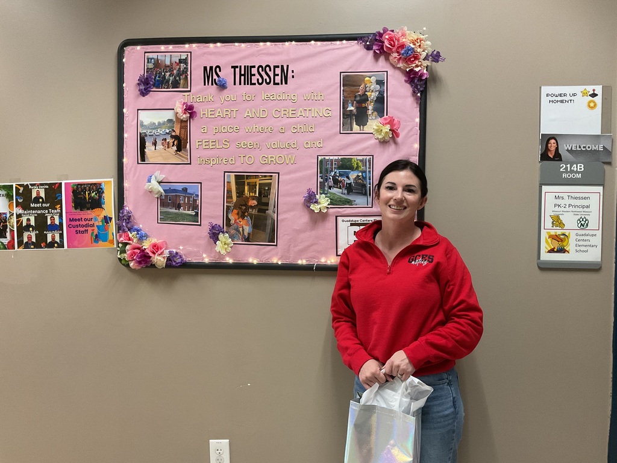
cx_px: 308
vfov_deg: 48.2
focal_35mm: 29
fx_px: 517
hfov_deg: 61.7
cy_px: 232
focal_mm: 3
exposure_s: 1/60
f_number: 1.8
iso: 200
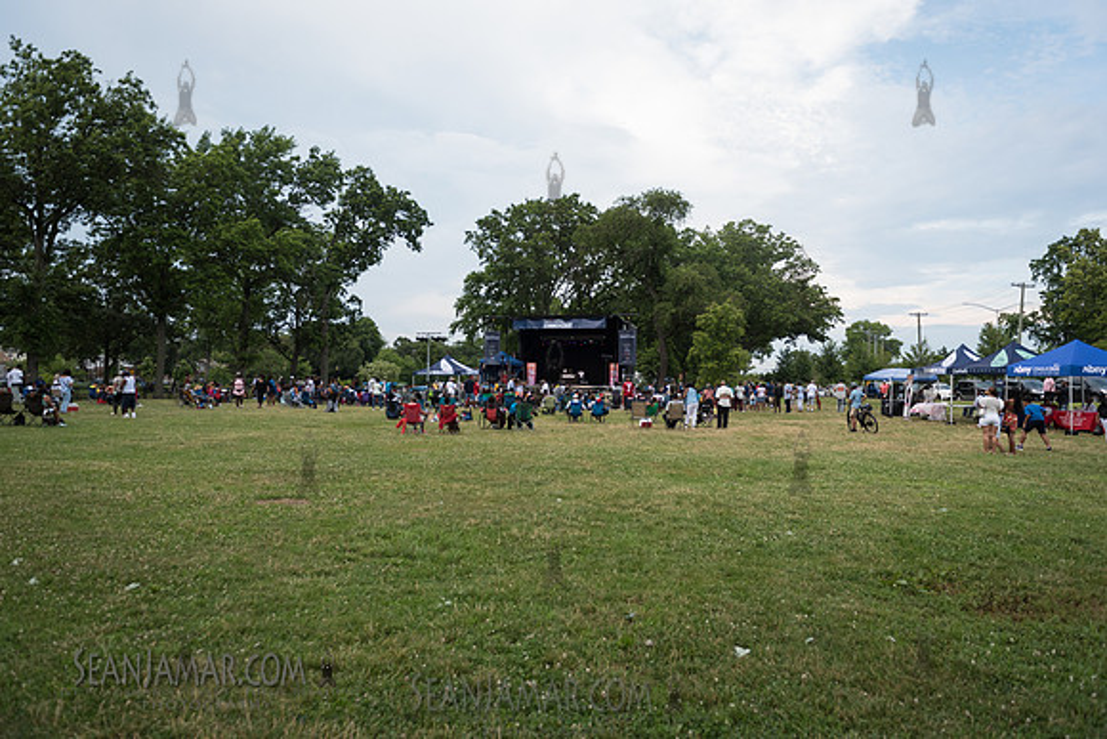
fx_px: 738
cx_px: 554
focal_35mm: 24
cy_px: 370
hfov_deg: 73.7
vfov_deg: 53.2
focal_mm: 24
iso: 500
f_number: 4
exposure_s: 1/1000
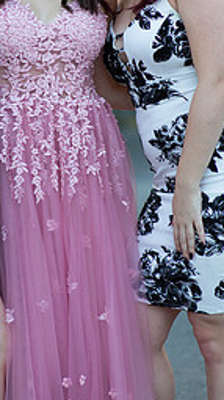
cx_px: 46
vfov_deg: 13.7
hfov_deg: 7.7
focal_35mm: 157
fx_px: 1662
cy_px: 108
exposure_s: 1/800
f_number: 2
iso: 250
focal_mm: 85
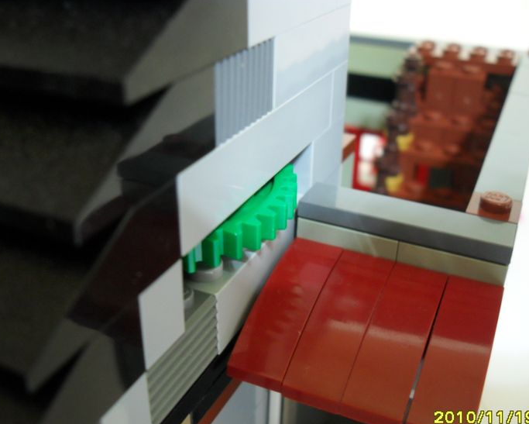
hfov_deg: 45.8
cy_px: 229
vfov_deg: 37.3
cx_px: 248
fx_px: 627
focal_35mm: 40
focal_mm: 6.2
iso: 200
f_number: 2.8
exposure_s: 1/2
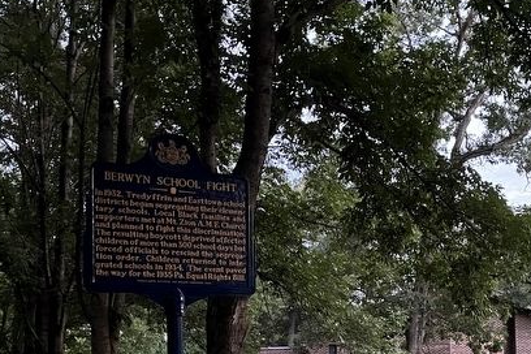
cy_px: 331
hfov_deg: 37.5
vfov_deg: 24.6
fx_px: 782
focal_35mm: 53
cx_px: 301
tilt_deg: +3.5
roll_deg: +2.5
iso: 640
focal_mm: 5.1
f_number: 1.6
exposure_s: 1/30
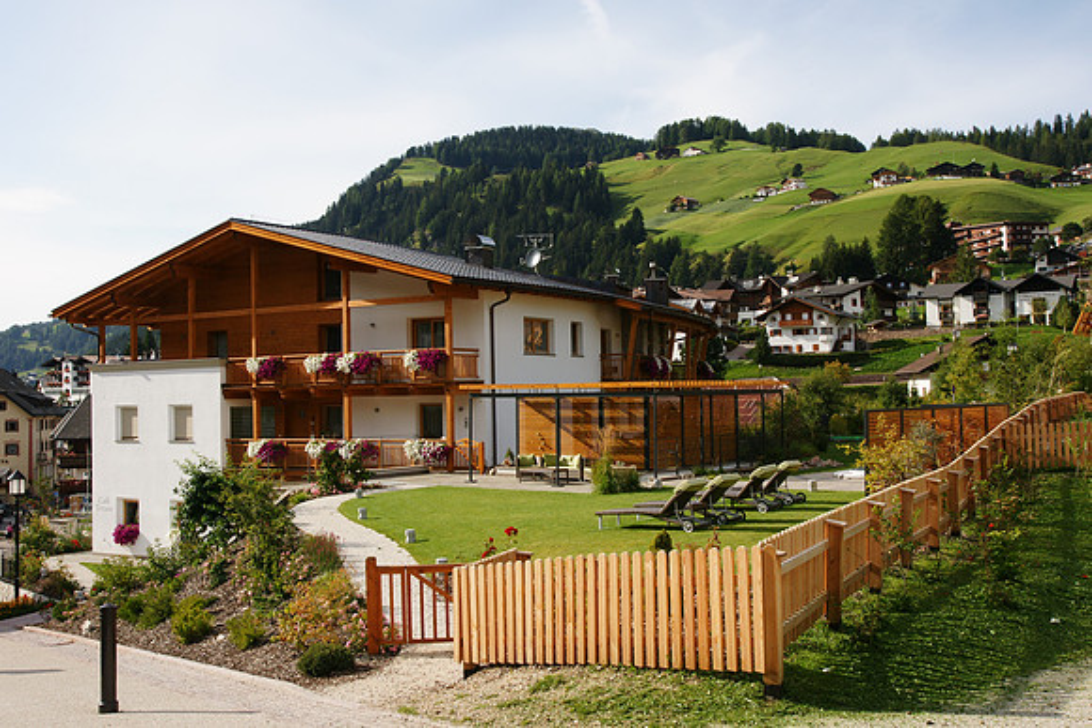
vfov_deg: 36.9
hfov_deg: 53.1
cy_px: 364
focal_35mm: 36
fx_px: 1092
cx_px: 546
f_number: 9.5
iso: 200
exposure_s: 1/200
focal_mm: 24
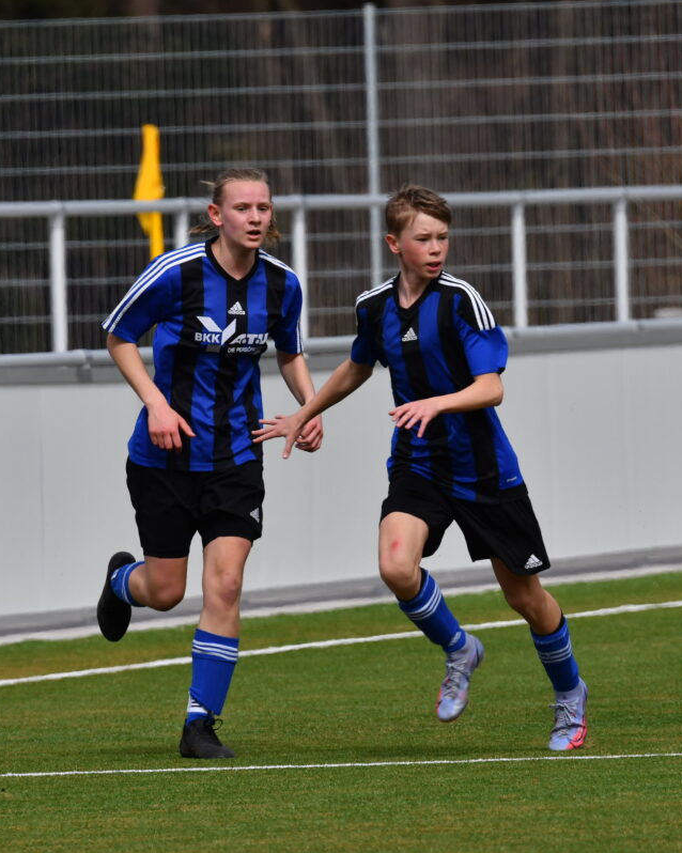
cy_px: 426
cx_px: 362
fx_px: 21379
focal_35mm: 847
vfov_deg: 2.3
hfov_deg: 1.8
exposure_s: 1/2000
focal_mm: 400
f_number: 7.1
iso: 400
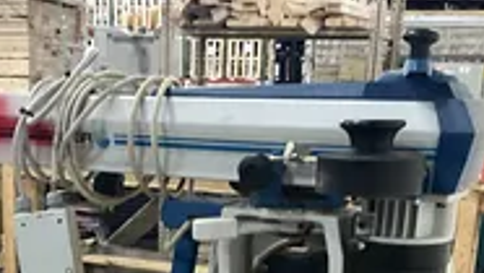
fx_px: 873
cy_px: 364
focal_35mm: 68
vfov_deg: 16.7
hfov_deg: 30.9
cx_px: 187
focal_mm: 3
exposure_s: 1/40
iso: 320
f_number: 1.8
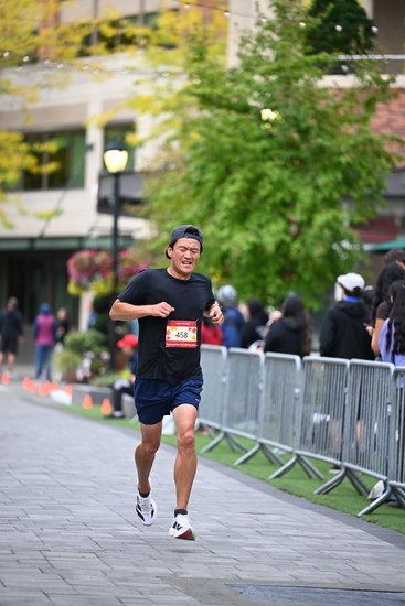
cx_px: 202
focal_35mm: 170
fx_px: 2867
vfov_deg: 12.1
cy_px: 303
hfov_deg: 8.1
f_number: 2.8
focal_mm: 170
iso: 1000
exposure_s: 1/1600
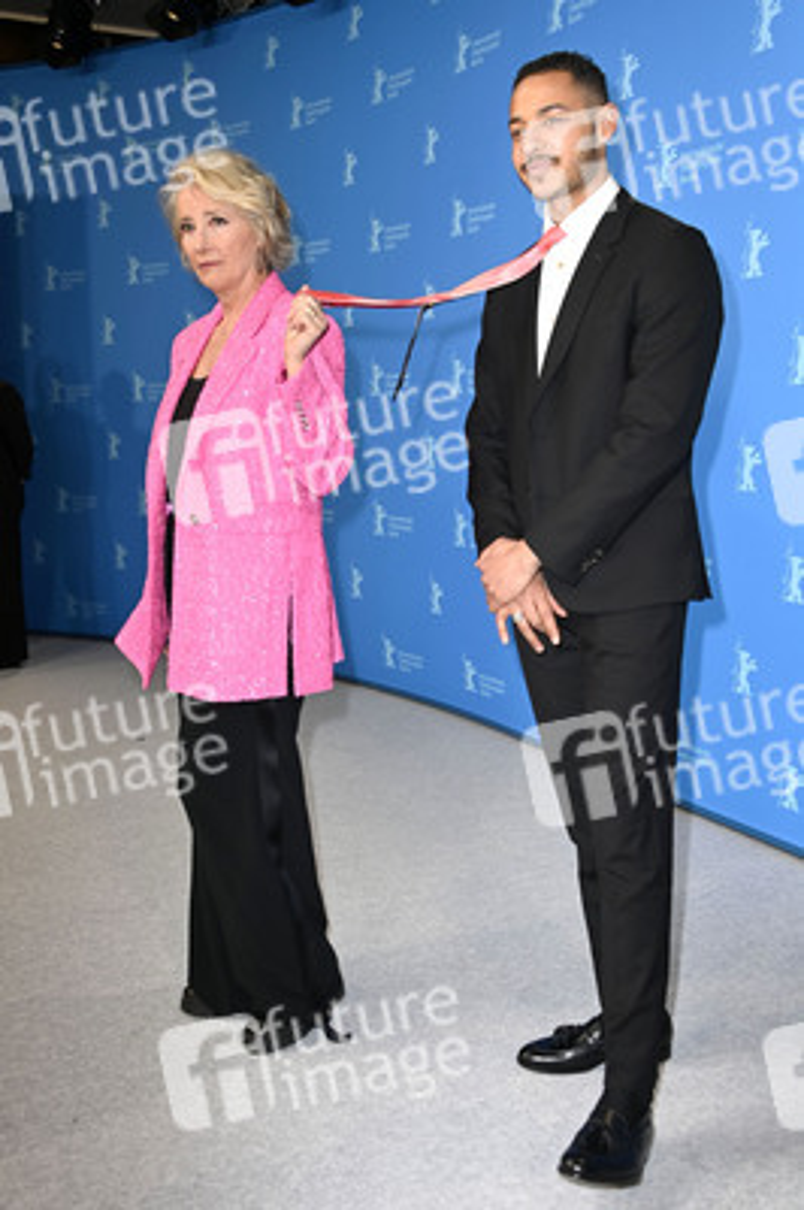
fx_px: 1208
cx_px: 402
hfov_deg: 36.8
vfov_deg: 53.2
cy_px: 605
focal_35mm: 36
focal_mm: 36
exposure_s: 1/200
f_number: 5.6
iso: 800
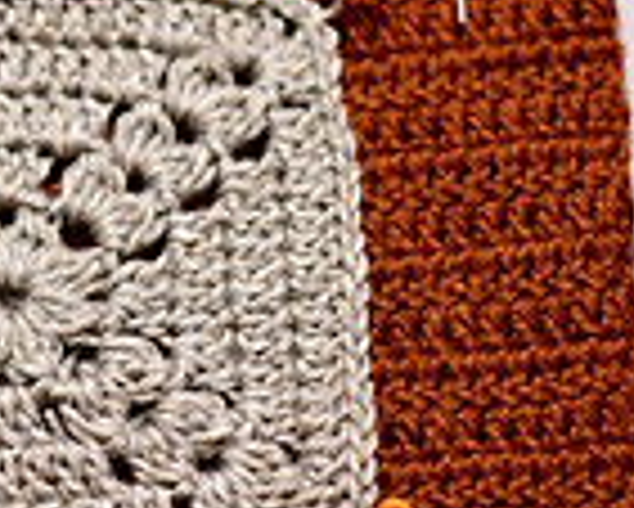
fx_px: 5295
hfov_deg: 6.8
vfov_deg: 5.5
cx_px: 103
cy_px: 285
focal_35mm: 282
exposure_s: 1/80
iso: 1600
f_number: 1.8
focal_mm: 85
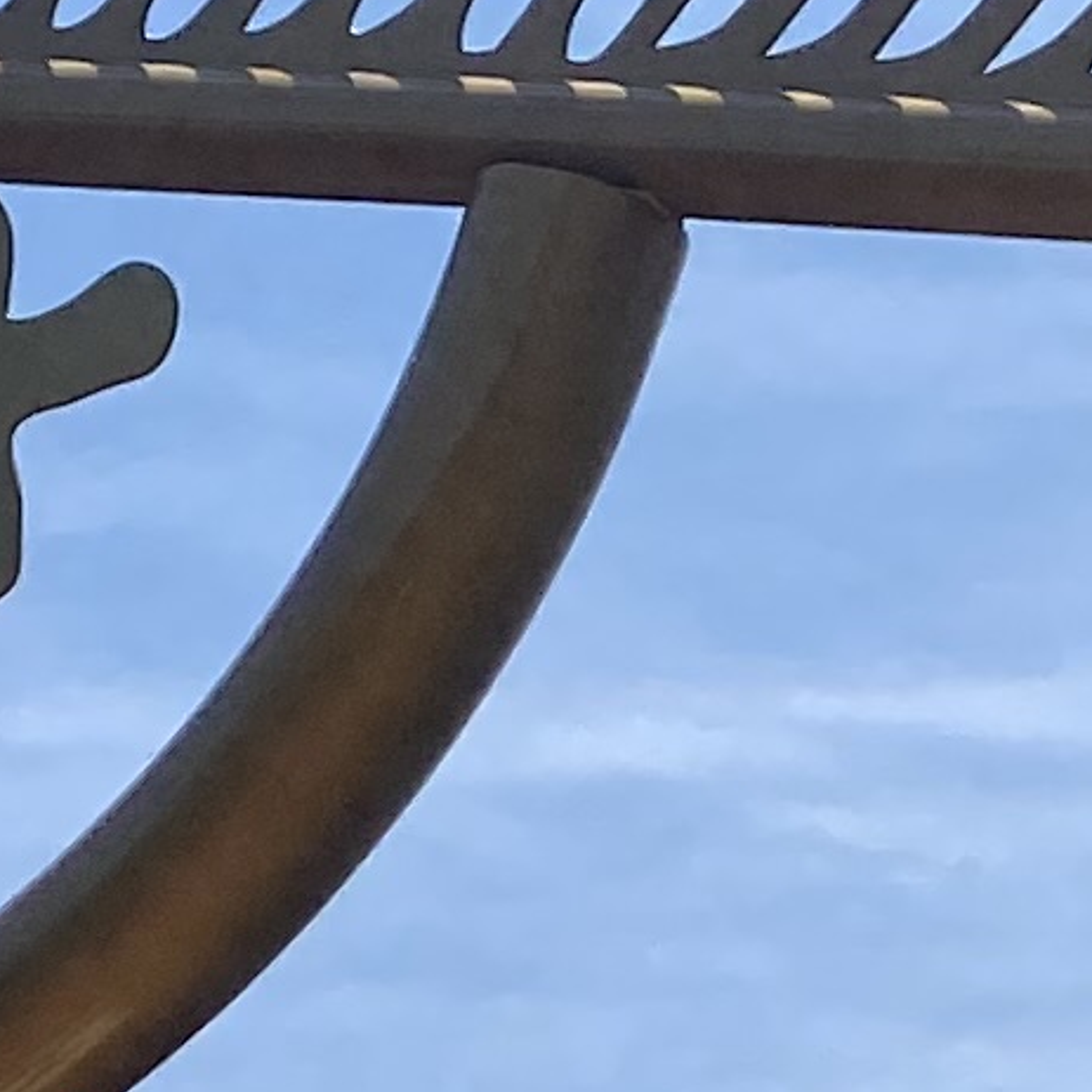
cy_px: 1818
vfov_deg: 8.5
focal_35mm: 200
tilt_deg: +13.8
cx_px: 1380
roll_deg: -0.8
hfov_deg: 8.6
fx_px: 7138
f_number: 1.8
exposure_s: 1/6410
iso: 32
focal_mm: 4.25
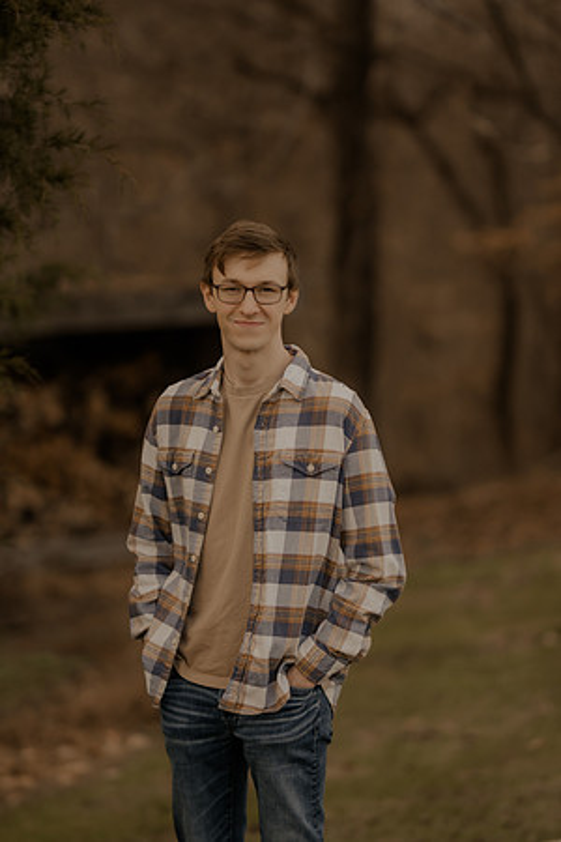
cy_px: 421
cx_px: 280
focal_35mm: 127
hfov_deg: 10.8
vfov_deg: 16.1
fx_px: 2968
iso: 200
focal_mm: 85
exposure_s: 1/640
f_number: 1.4
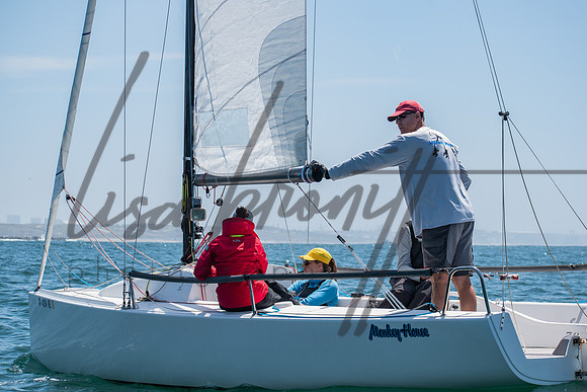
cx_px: 304
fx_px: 1817
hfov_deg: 18.4
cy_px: 196
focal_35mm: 111
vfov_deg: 12.3
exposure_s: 1/1000
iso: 200
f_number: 6.3
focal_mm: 70
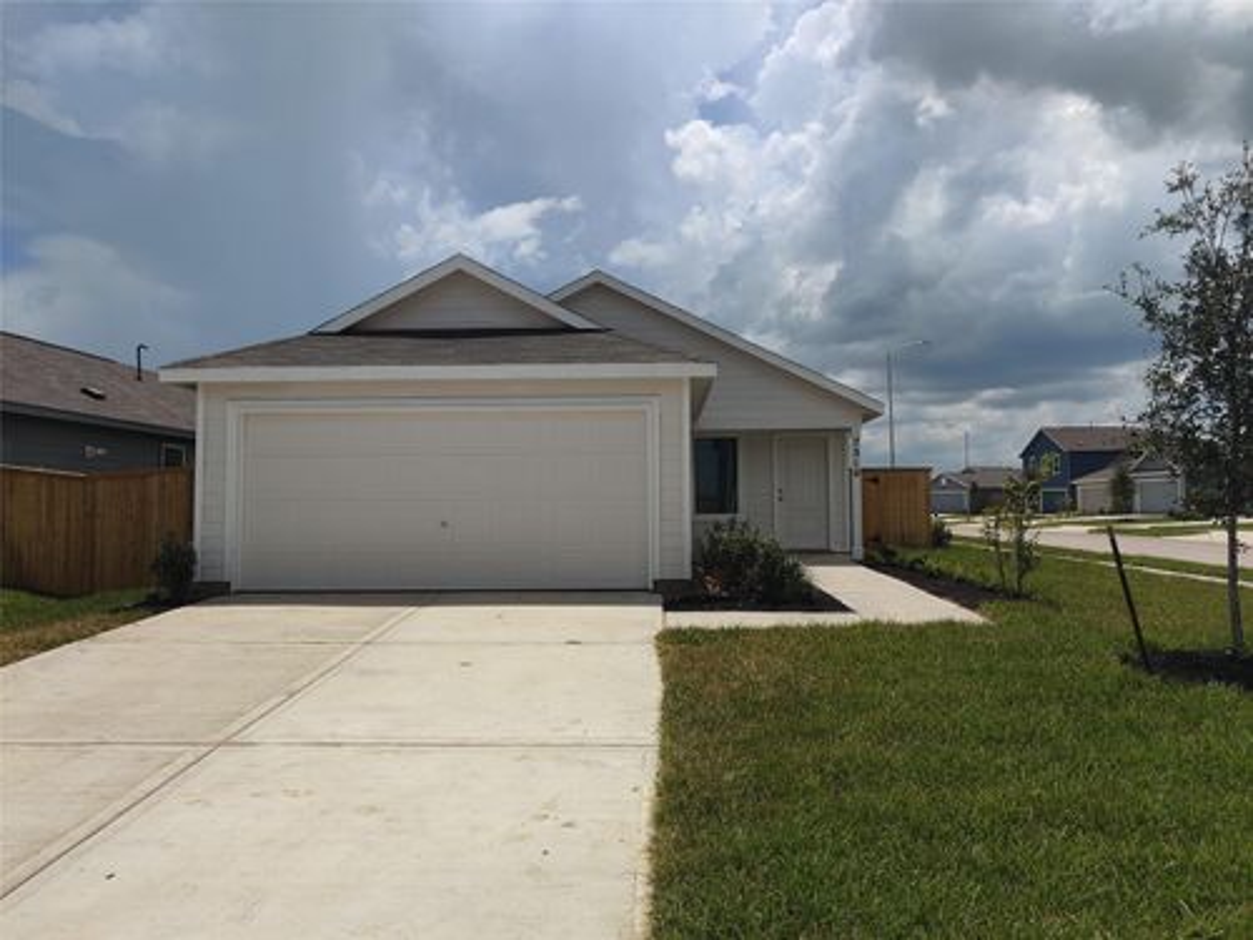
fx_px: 977
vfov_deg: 51.4
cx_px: 626
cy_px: 470
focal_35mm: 27
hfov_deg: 65.3
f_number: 1.65
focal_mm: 4.75
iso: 100
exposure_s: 1/4268
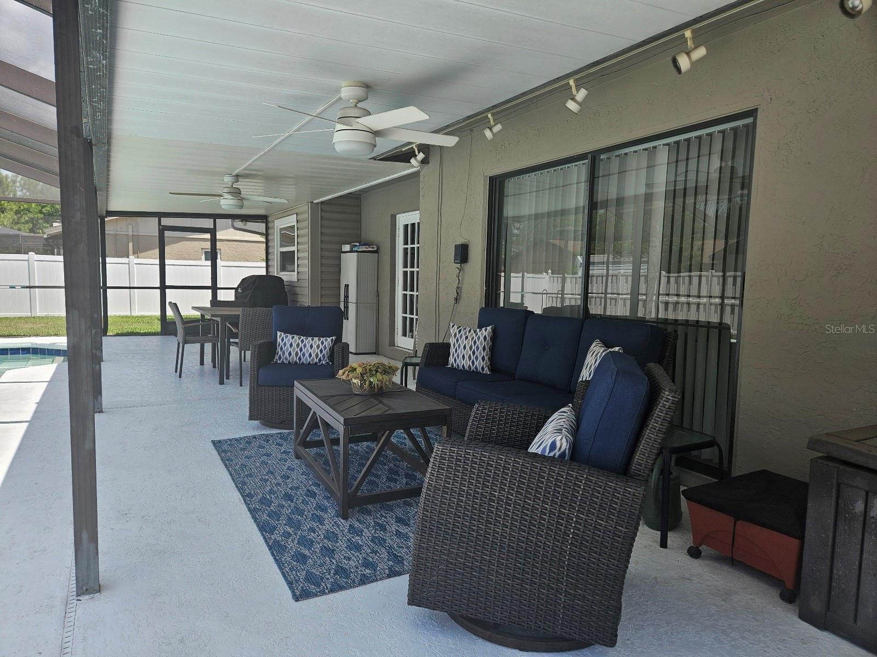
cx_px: 438
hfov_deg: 73.9
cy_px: 328
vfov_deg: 58.9
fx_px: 583
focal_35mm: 23
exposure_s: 1/526
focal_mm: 5.4
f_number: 1.8
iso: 25
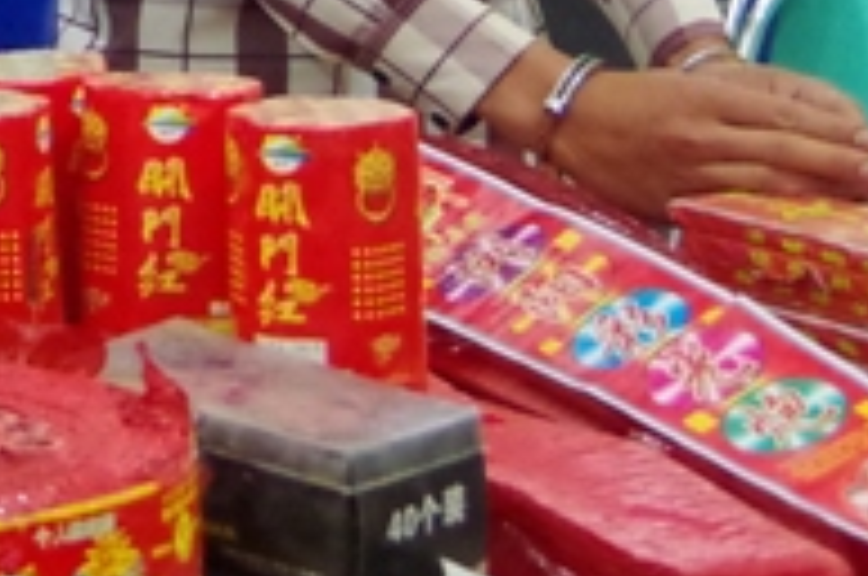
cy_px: -544
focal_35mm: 174
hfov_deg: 11.2
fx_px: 4188
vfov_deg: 7.6
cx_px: -558
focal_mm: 28
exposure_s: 1/20
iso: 3200
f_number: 4
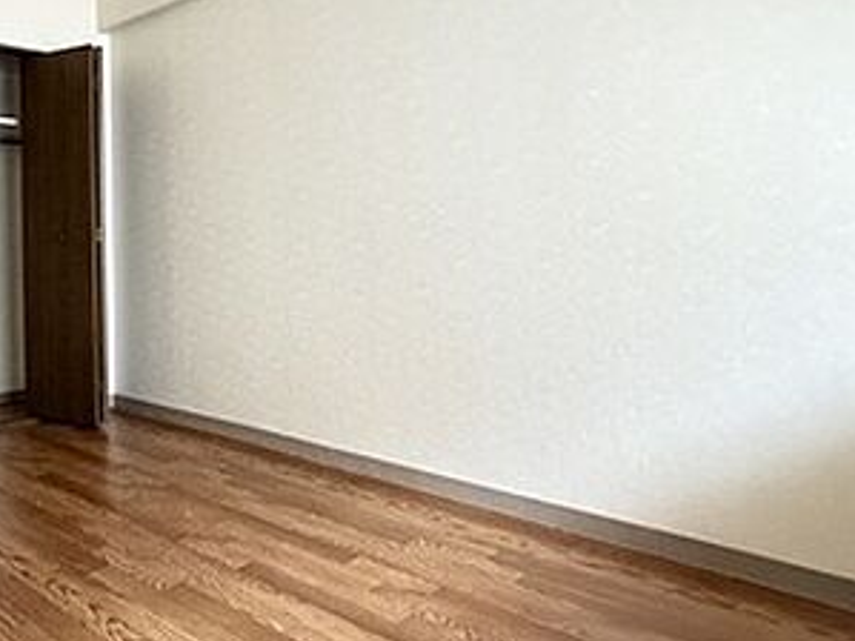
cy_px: 246
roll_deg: +0.8
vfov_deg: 46.4
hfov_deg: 59.1
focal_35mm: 30
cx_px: 312
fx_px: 741
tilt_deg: -0.6
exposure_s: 1/41
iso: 1250
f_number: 2.2
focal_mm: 2.22
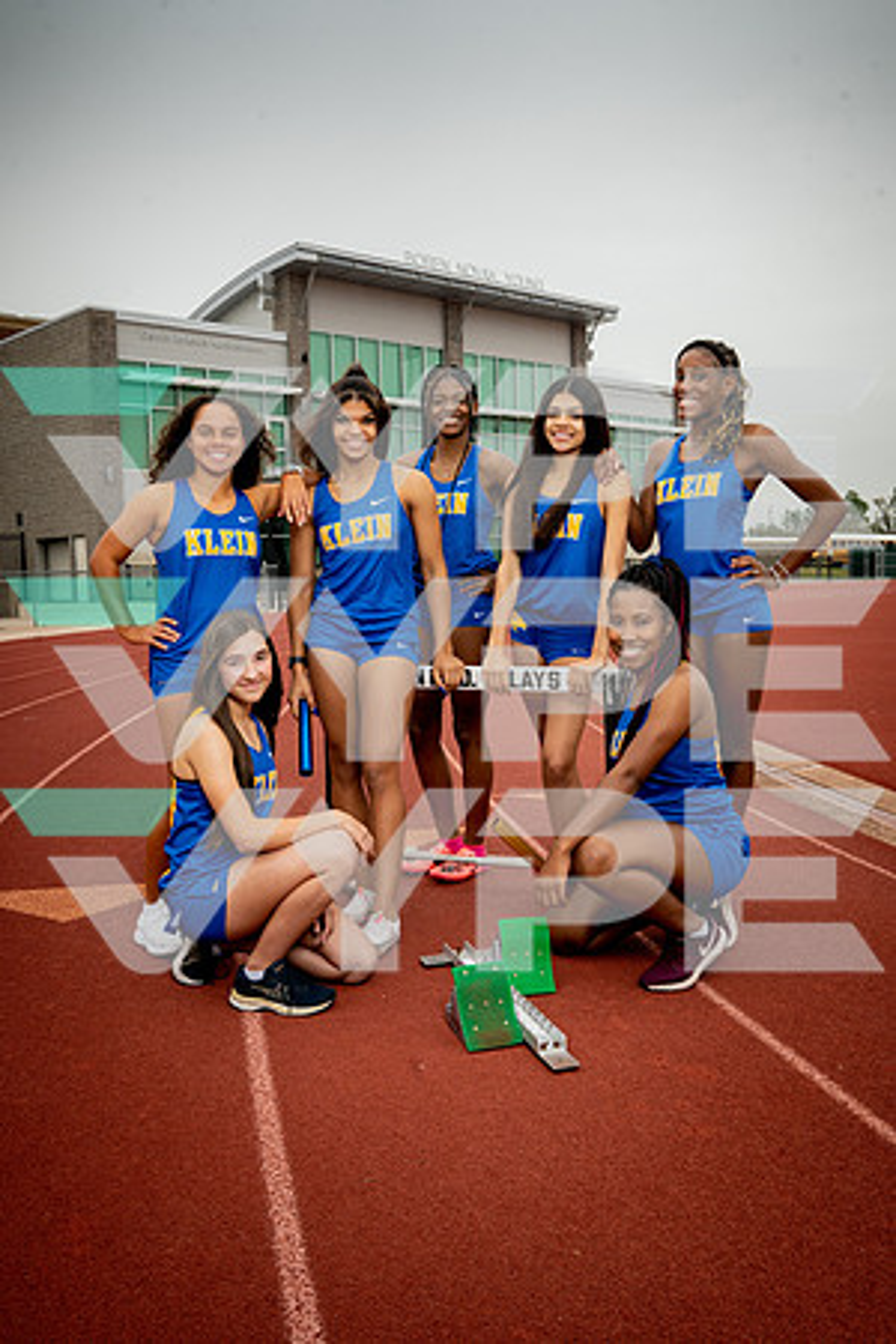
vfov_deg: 60.3
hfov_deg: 42.3
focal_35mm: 31
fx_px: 1157
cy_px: 672
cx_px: 448
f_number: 10
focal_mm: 31
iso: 320
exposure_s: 1/250
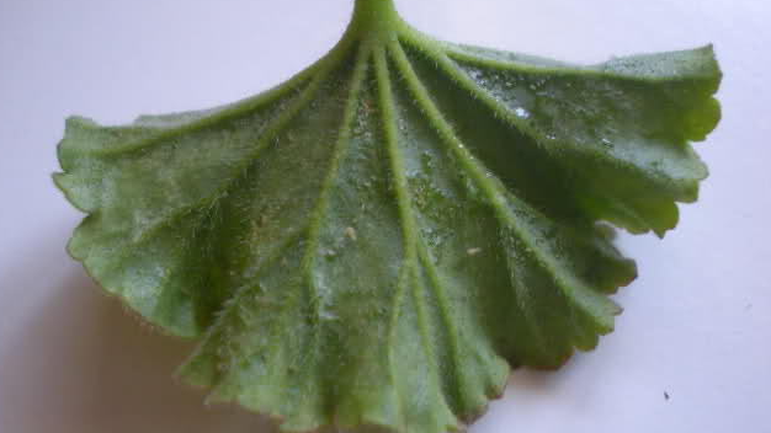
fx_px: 1002
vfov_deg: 24.4
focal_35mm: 49
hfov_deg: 42.1
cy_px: 218
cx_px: 378
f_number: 3.5
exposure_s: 1/33.2
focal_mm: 7.4
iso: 200
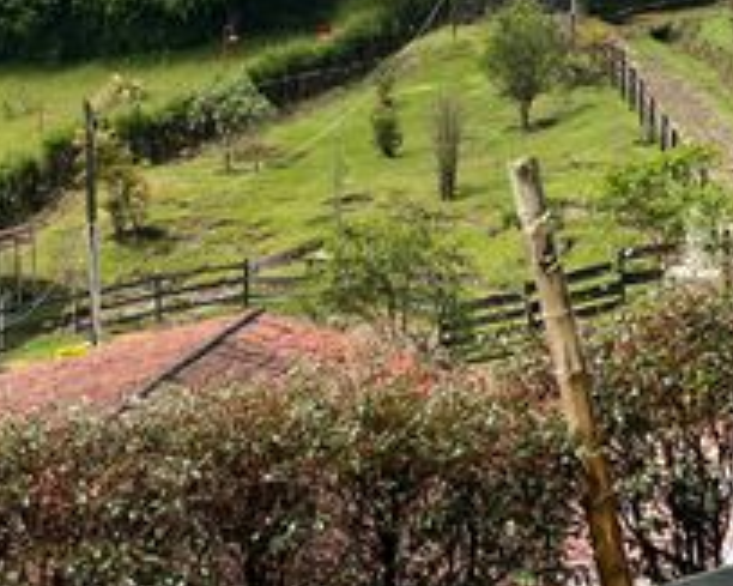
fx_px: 1800
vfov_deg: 18.3
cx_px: 422
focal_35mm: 83
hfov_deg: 23.0
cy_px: 90
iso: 50
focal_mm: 5.7
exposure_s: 1/5076
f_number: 1.5
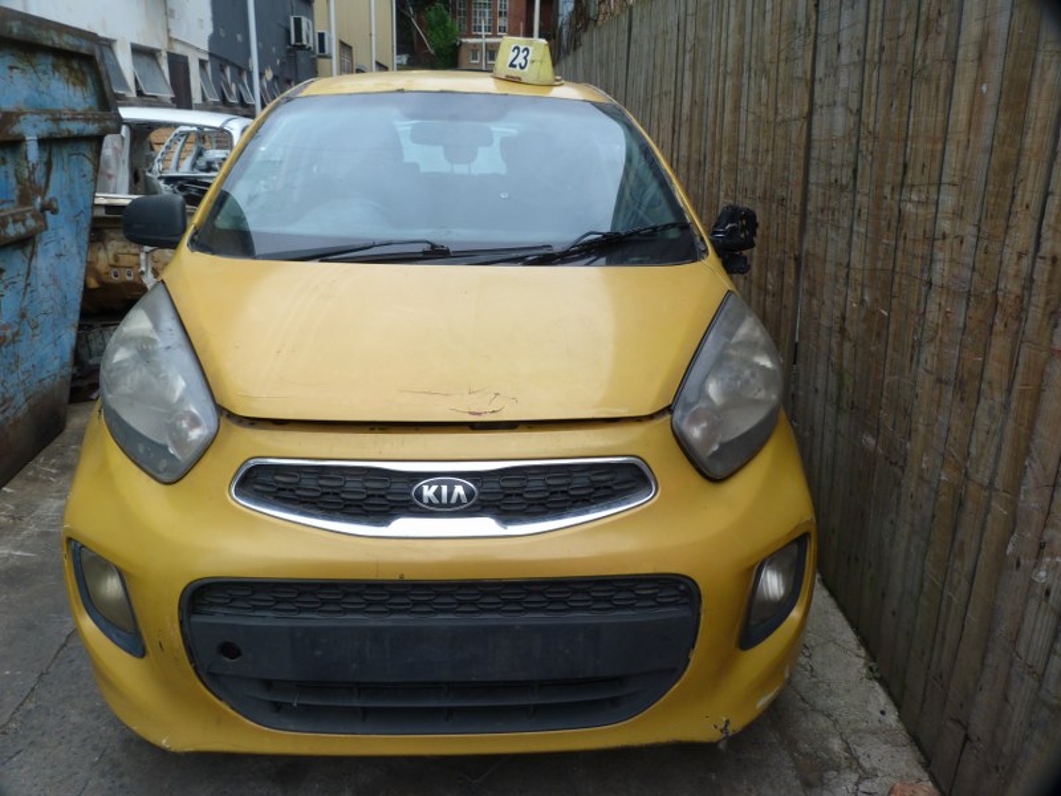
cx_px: 530
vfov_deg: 54.9
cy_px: 398
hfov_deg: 69.4
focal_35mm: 25
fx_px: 766
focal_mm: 4.5
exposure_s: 1/125
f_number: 4
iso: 80
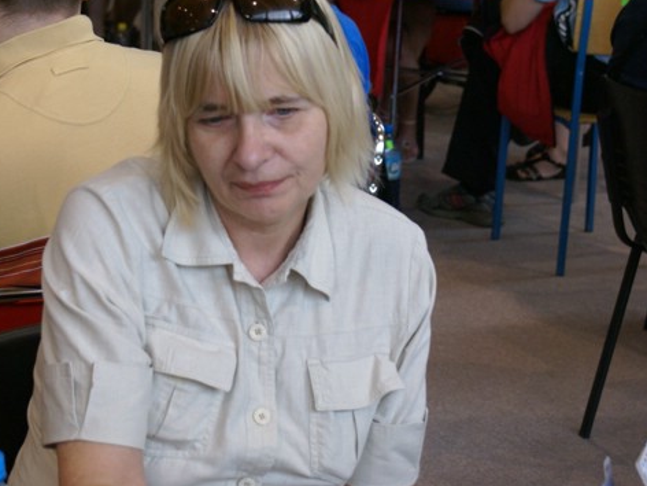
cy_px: 173
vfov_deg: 13.8
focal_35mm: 107
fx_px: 2000
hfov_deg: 18.4
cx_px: 262
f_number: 5.6
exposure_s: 1/60
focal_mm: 50
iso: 500
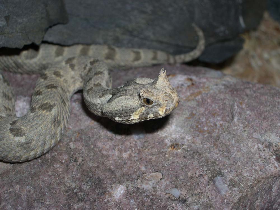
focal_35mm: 77
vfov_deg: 19.1
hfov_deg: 25.3
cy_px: 105
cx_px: 140
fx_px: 623
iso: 100
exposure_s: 1/60
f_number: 10.8
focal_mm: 16.3
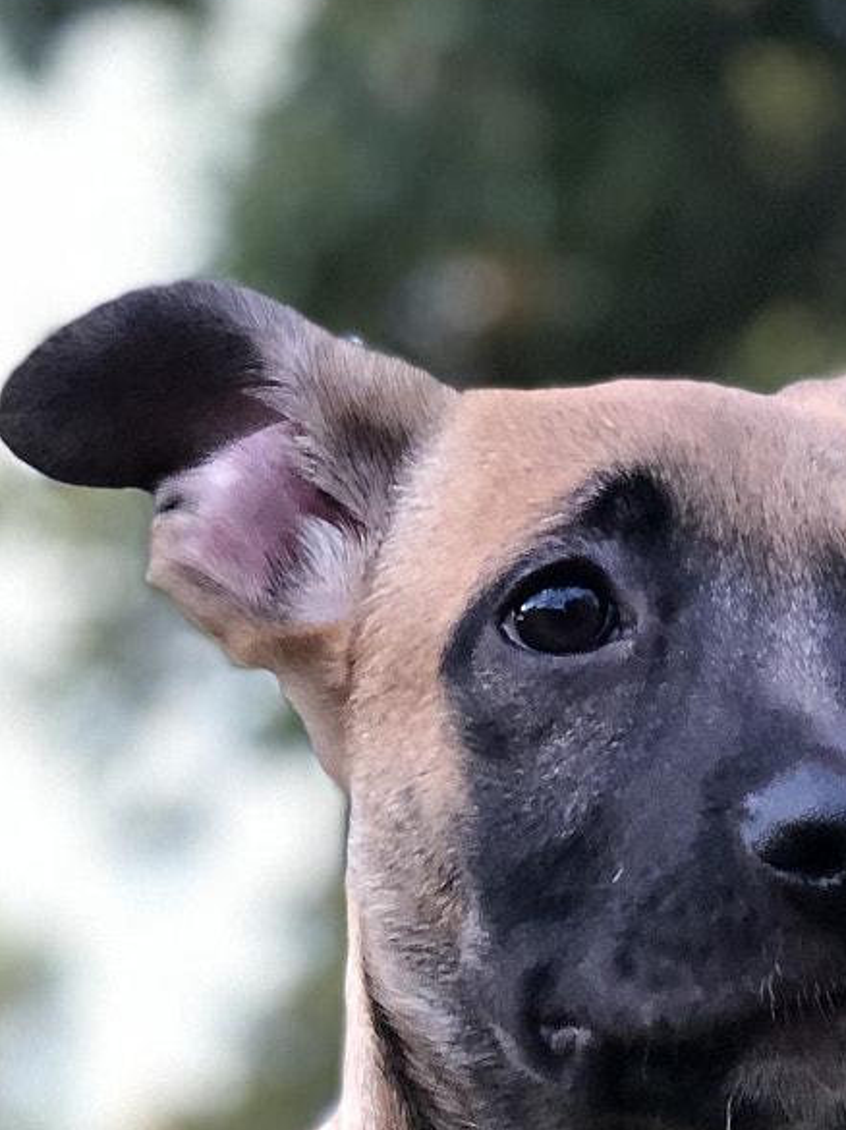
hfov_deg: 9.4
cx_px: 879
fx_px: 5089
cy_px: 1331
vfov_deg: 12.4
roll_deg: +1.9
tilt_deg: +3.0
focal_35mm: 156
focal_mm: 6.6
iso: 250
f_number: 2.8
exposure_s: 1/120
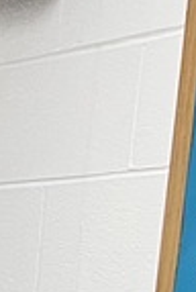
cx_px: -496
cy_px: 694
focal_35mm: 193
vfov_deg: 9.5
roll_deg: -0.2
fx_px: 1568
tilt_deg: -13.3
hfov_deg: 6.3
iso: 125
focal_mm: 5.7
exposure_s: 1/60
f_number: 1.5
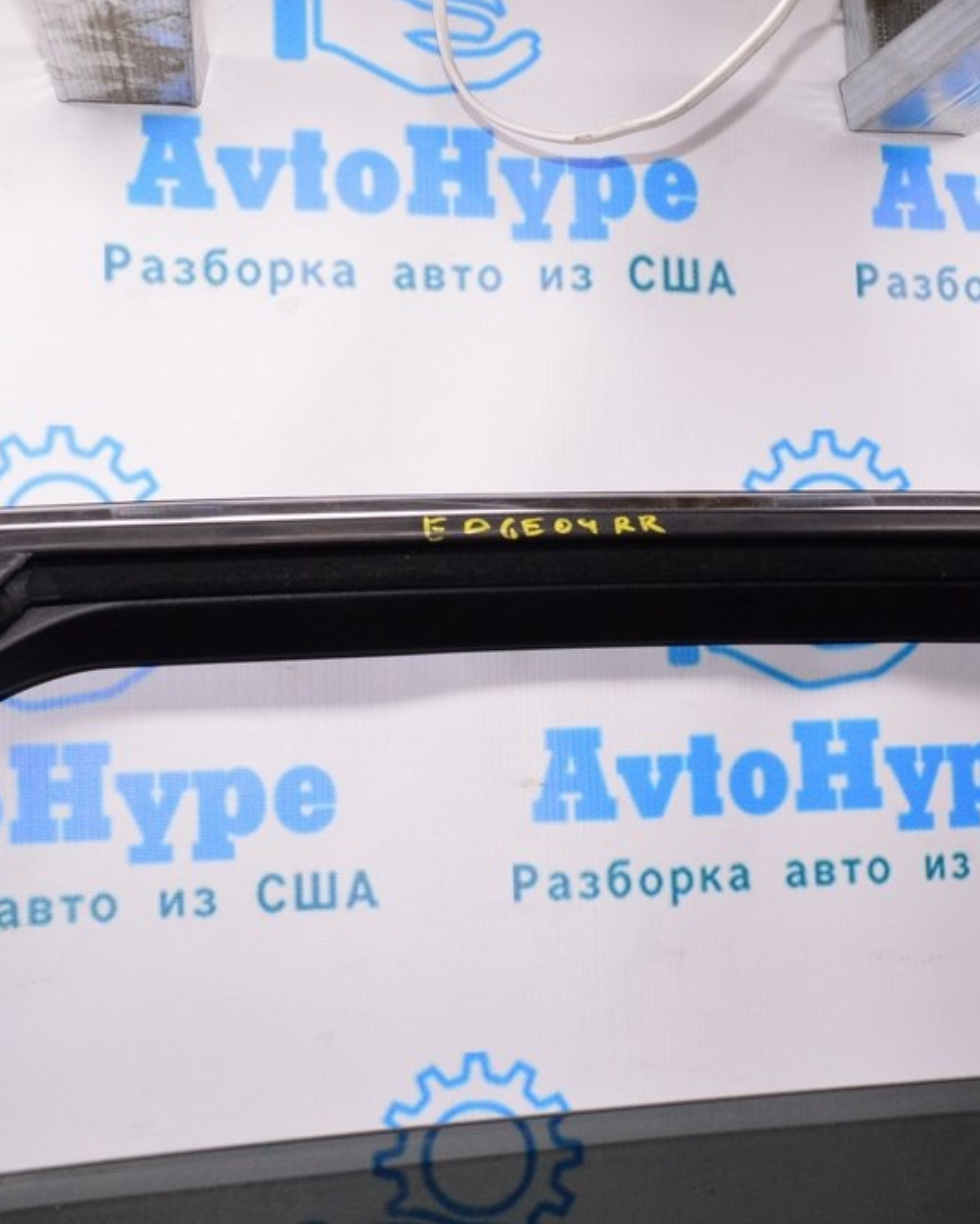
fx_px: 1559
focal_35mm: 43
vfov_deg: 42.9
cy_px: 618
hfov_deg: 34.9
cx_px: 547
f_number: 8
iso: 1600
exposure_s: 1/200
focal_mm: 20
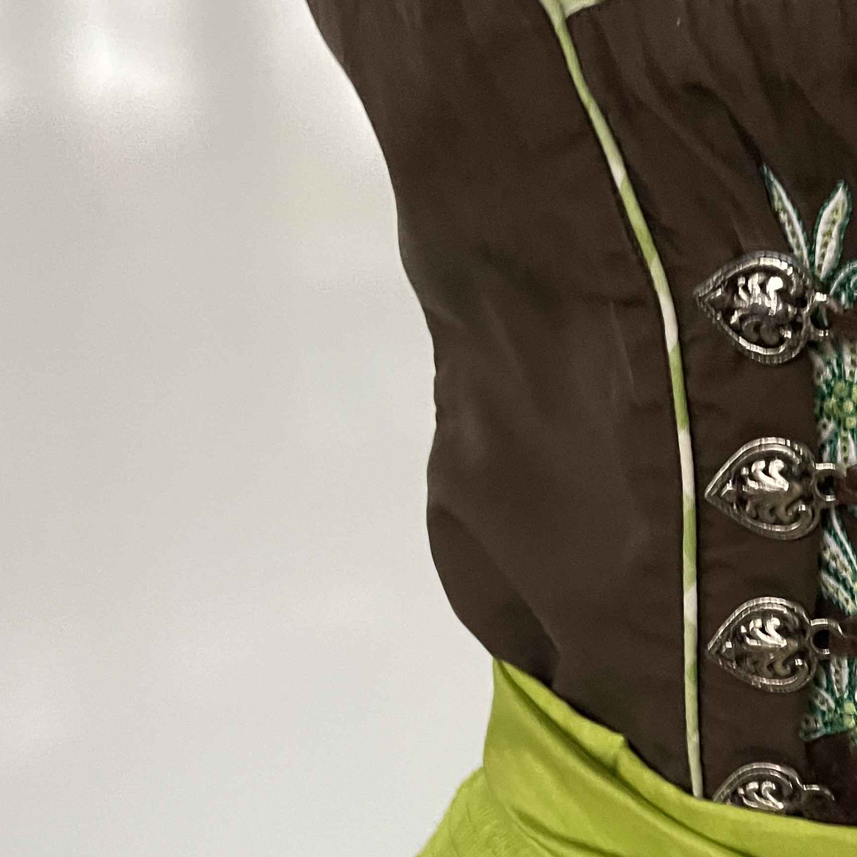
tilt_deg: -10.4
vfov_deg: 31.7
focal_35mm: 53
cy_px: 631
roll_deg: +1.6
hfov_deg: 29.4
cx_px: 911
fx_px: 1485
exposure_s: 1/40
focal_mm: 4.2
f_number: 1.6
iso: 500
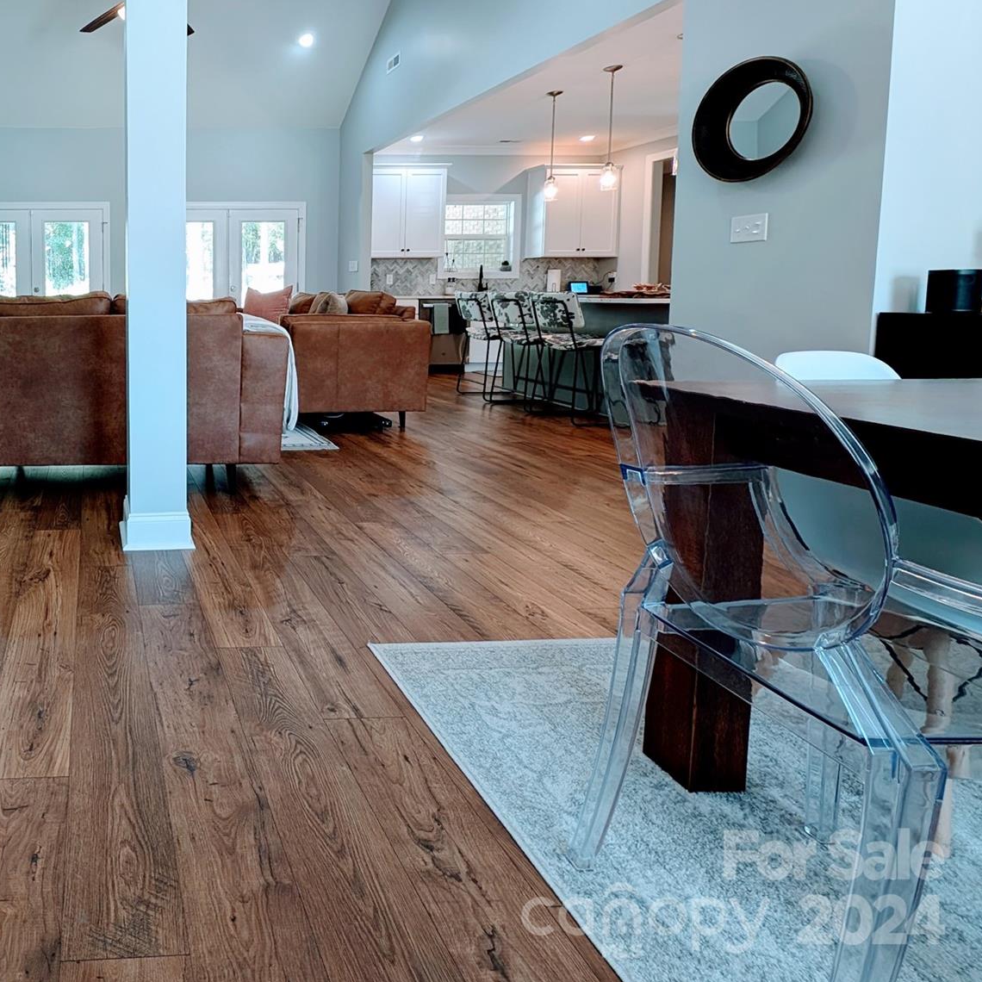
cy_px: 330
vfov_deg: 75.3
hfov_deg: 66.3
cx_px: 127
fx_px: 610
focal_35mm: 19
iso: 41
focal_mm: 2.23
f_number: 1.95
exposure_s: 1/30
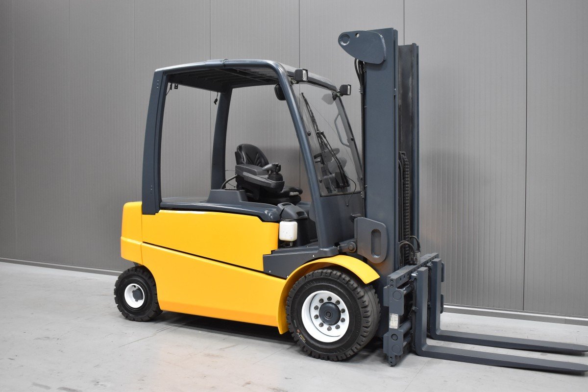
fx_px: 563
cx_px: 294
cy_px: 196
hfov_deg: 55.1
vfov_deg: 38.4
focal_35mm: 34
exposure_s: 1/40
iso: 1250
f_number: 5
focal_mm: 23
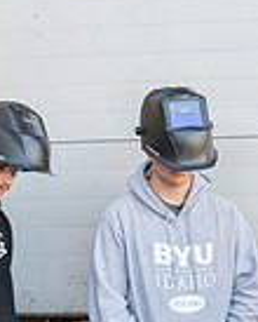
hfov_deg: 10.7
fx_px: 1371
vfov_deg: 13.3
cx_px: 223
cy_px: 271
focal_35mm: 144
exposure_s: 1/200
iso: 320
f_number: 4
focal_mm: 33
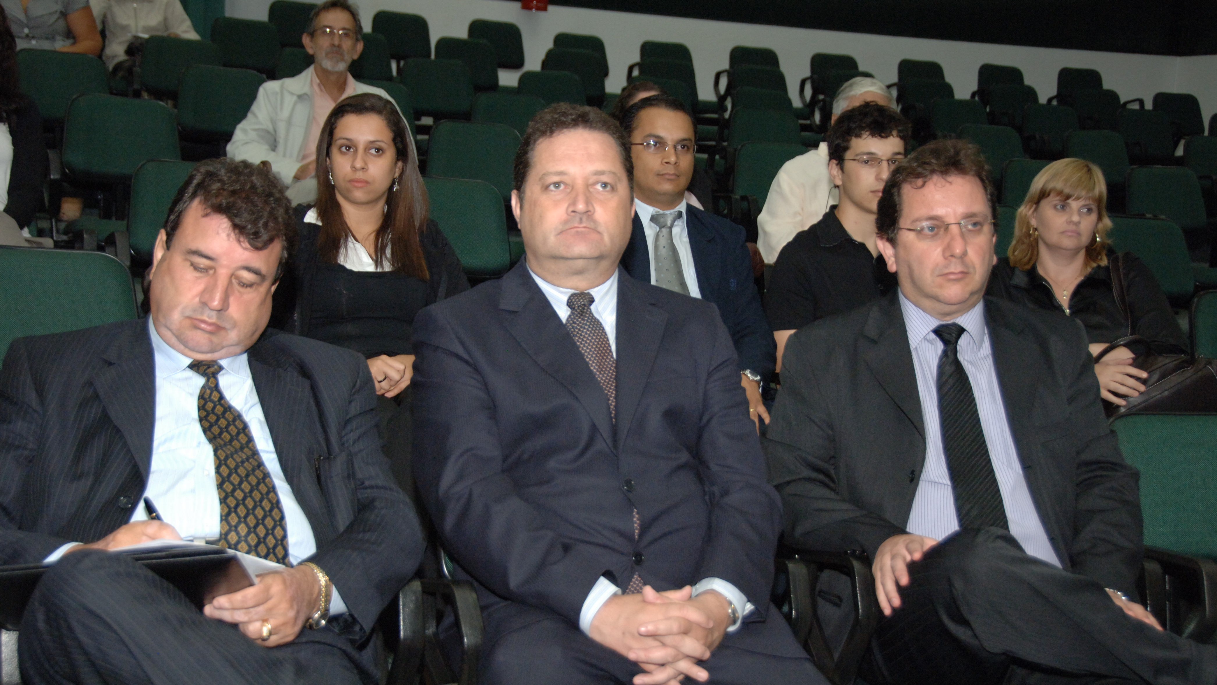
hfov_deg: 36.0
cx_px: 620
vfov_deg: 20.7
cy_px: 366
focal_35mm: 58
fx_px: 1872
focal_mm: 36
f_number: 4.5
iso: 800
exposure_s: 1/125
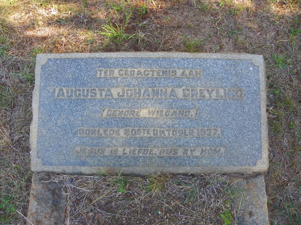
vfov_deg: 53.1
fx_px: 226
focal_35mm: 26
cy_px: 112
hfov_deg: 67.3
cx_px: 150
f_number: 2.8
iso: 64
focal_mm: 4.6
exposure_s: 1/50
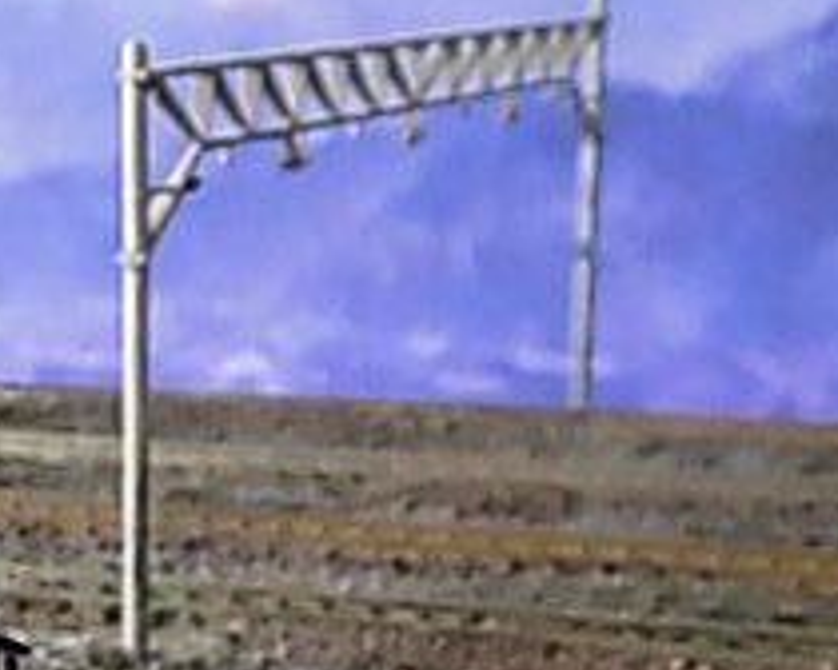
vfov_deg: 15.0
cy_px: 650
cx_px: -92
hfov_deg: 18.3
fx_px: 2505
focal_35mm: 101
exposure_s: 1/30
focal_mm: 6.1
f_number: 3.4
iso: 400
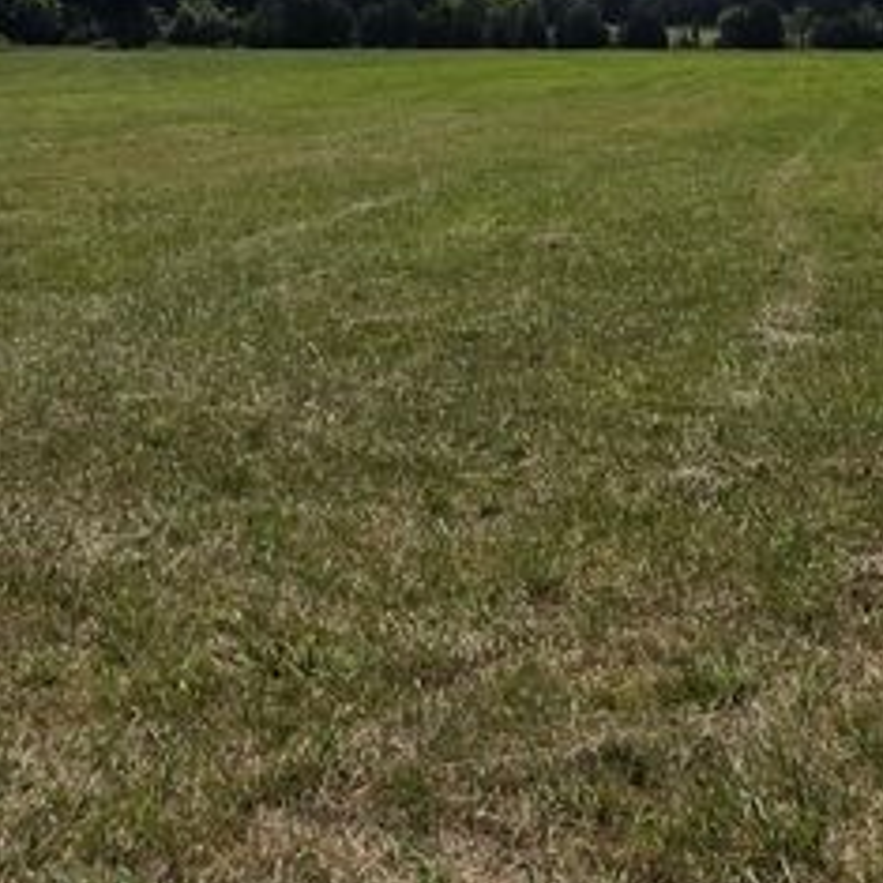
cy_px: 128
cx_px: 778
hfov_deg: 32.5
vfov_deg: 32.7
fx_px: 1443
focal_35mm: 50
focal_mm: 2.2
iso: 40
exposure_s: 1/4628
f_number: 1.9
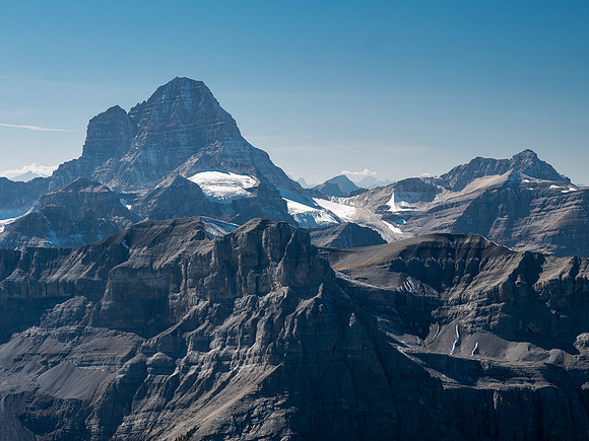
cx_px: 294
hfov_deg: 18.5
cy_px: 220
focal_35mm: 106
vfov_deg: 14.0
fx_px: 1804
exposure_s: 1/250
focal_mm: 53
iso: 200
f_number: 8
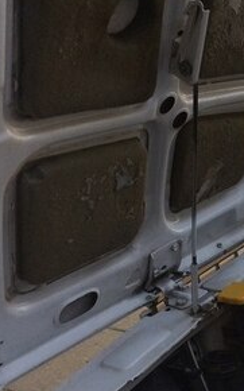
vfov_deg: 29.3
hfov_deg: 16.1
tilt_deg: -25.4
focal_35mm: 70
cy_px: 231
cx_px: 419
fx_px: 746
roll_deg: +2.4
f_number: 2.2
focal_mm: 4.15
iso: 32
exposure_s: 1/406
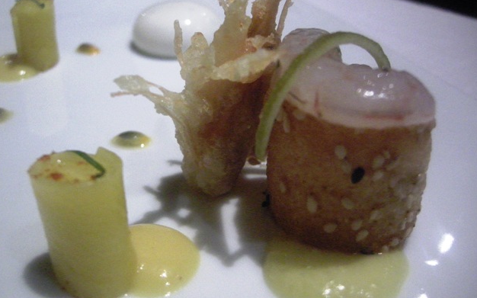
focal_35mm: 39
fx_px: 507
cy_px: 152
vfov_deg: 32.8
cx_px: 236
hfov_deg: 50.4
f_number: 2.7
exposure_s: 1/70.1
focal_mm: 7.5
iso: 1600
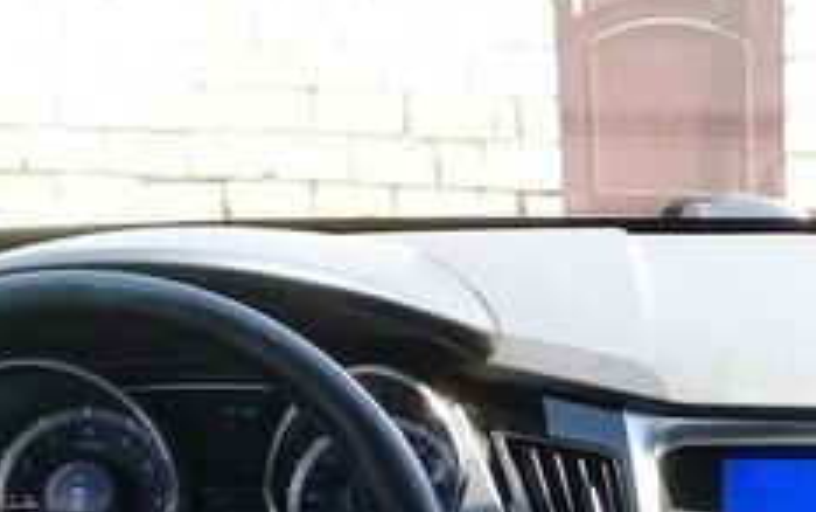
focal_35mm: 93
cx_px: 858
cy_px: 738
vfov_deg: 13.4
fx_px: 2070
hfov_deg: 21.4
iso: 50
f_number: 2.2
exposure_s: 1/106
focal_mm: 3.3
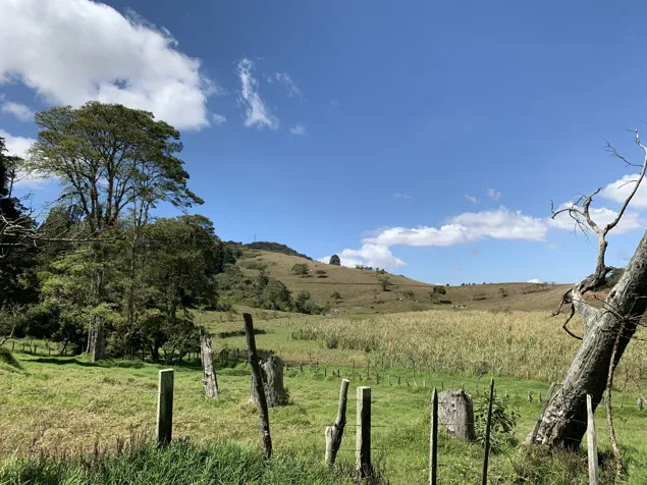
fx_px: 486
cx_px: 324
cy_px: 242
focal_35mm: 26
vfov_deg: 53.0
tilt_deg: +6.5
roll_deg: +0.8
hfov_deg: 67.3
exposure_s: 1/2160
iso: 25
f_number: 1.8
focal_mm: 4.25
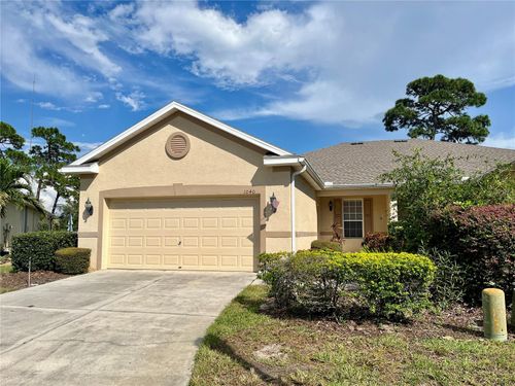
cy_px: 193
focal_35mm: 26
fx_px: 387
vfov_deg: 53.1
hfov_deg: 67.3
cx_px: 258
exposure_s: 1/6897
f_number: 1.6
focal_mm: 5.1
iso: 50
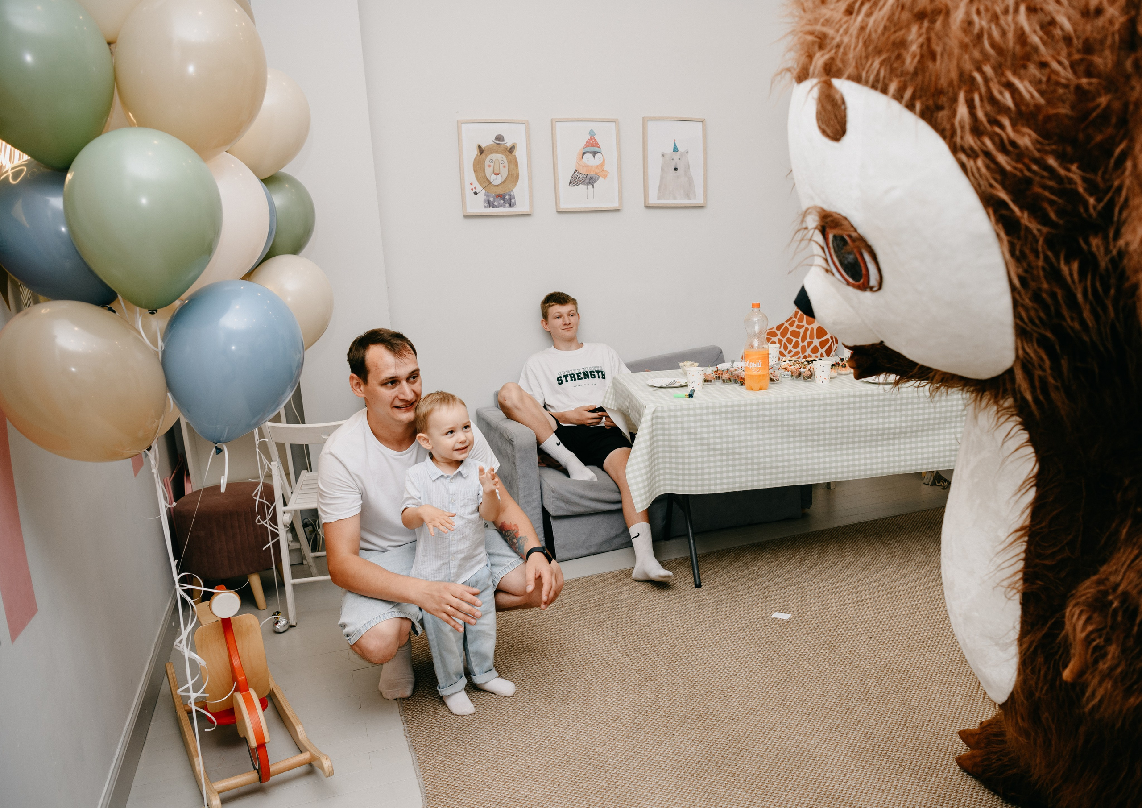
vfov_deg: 48.8
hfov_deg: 65.0
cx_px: 658
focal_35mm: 28
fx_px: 890
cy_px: 439
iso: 125
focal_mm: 24
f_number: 3.5
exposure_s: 1/160
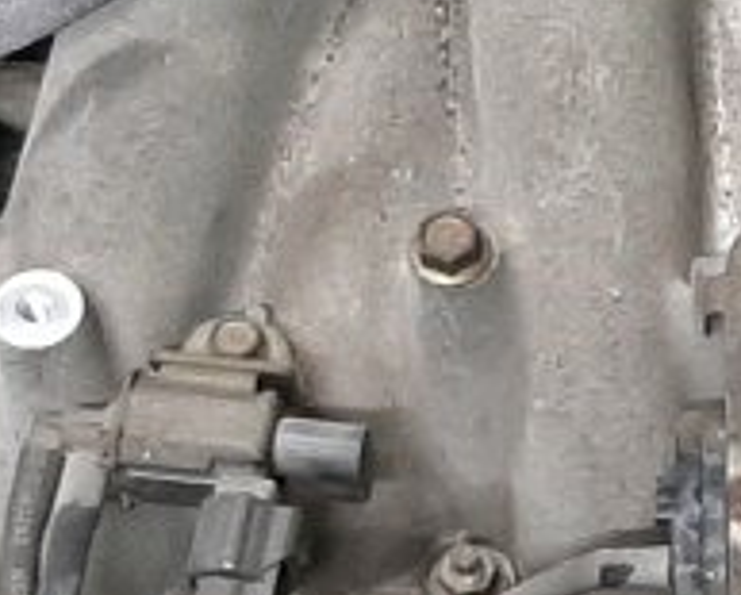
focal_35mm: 189
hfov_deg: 9.9
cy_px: 699
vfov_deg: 8.1
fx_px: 4151
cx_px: 1148
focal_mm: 3.93
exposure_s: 1/50
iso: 175
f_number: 1.7
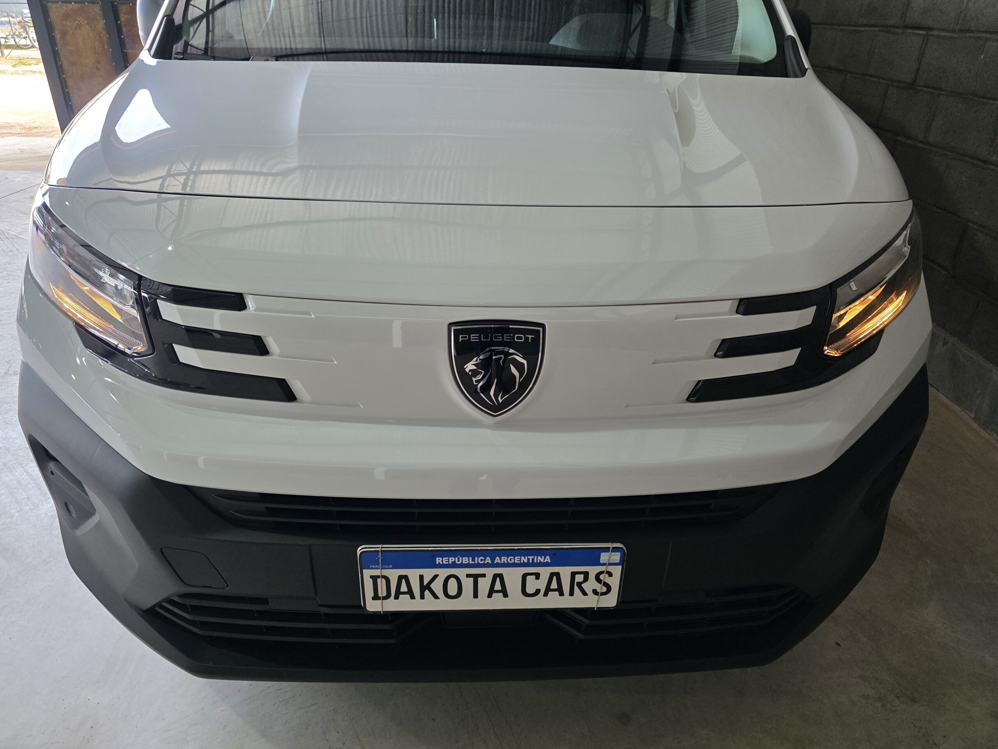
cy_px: 374
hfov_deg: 73.9
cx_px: 499
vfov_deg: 58.9
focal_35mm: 23
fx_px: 663
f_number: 1.7
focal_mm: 6.3
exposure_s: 1/100
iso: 160
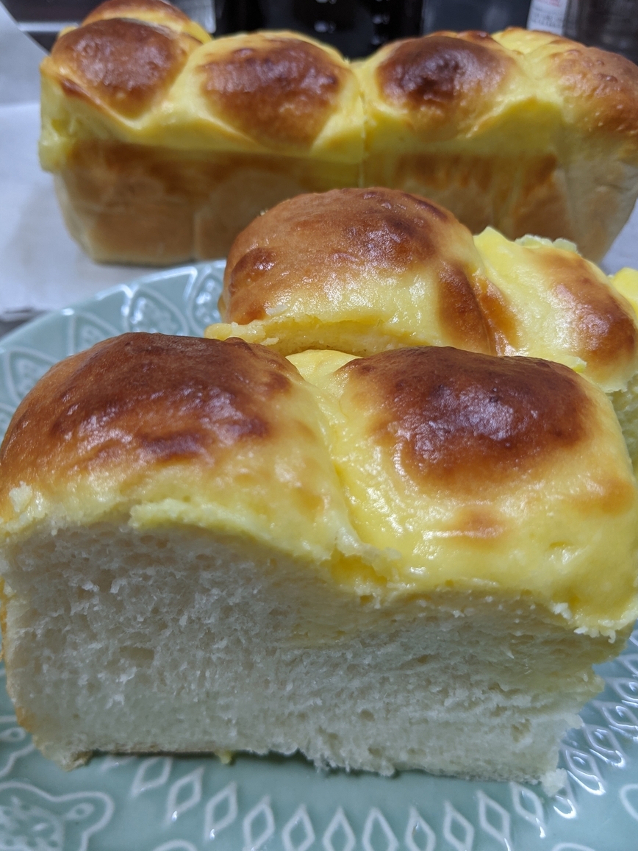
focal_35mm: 28
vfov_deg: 63.4
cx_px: 325
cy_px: 421
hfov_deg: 49.8
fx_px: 688
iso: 62
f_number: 1.8
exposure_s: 1/33.3
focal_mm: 4.44
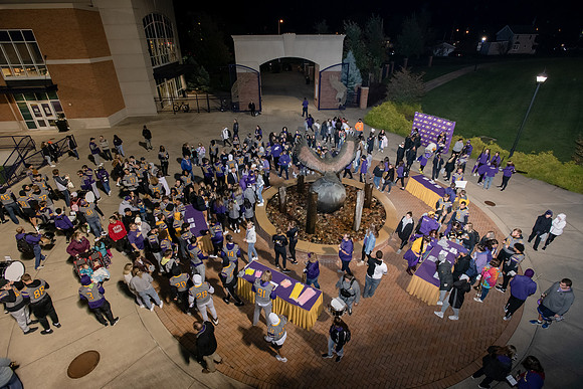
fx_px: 275
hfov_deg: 93.3
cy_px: 194
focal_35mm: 17
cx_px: 292
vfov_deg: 70.5
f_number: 5.6
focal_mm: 17
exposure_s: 1/80
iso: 2500
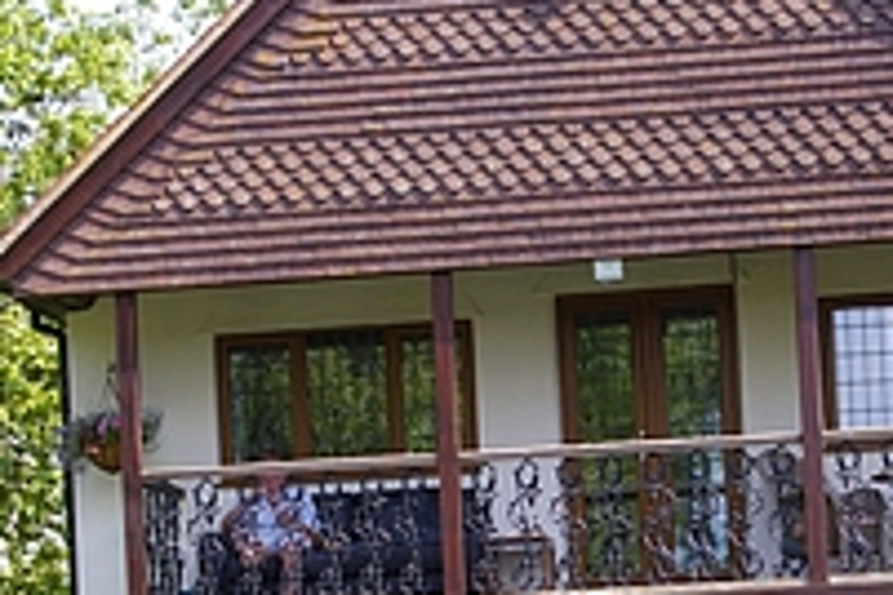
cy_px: 548
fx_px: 4217
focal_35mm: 170
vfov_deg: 8.0
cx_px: 604
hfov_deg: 12.1
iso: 200
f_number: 6.7
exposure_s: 1/180
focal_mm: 38
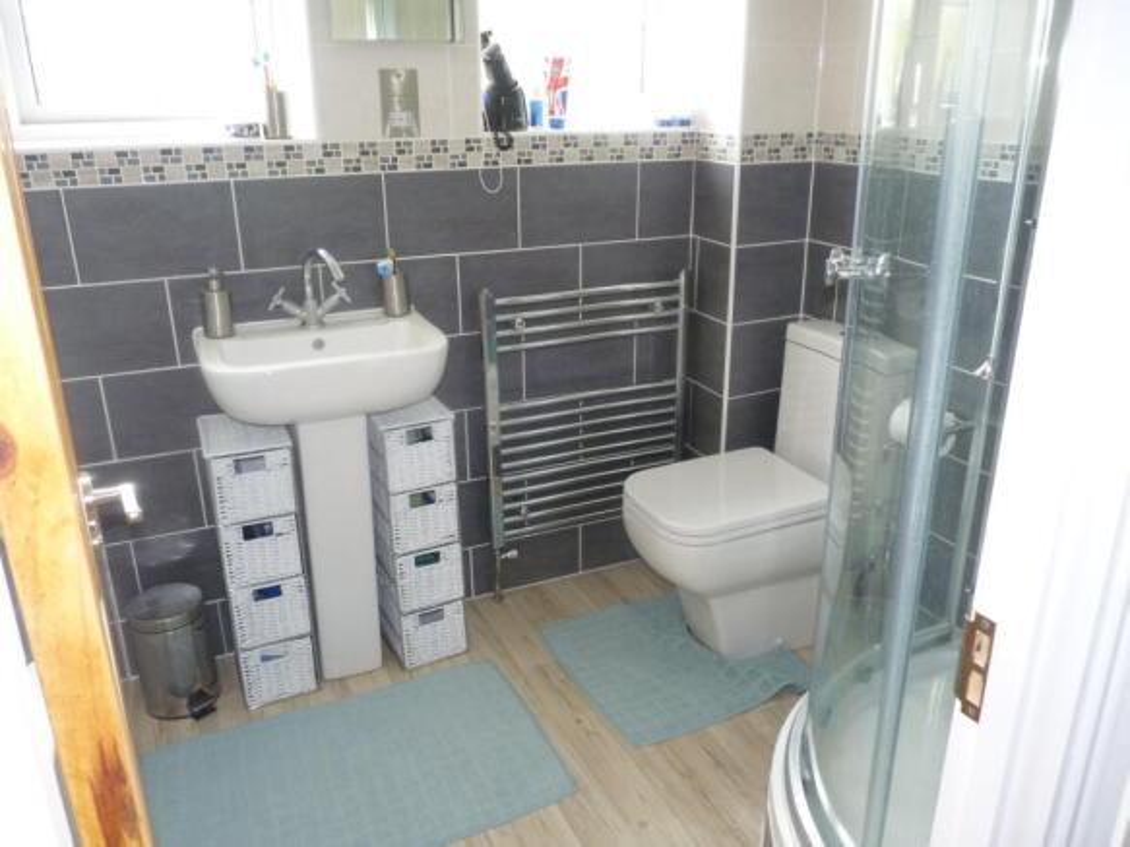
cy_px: 424
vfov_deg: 51.3
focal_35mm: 27
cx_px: 565
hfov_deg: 65.3
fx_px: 881
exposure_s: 1/30
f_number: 2.8
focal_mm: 4.8
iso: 250
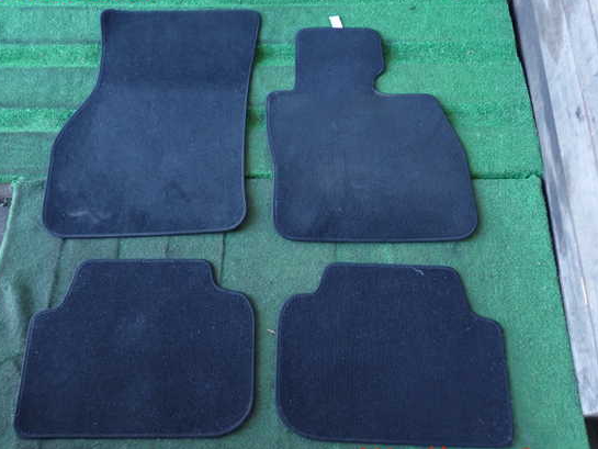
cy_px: 225
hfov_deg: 55.3
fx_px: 570
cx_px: 280
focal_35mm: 33
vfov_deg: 43.0
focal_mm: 5.4
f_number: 2.3
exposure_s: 1/30
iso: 250
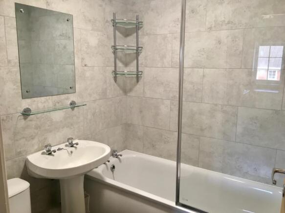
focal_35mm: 29
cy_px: 106
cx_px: 142
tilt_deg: -10.4
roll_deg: +0.0
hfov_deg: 61.7
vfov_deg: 48.2
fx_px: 239
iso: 80
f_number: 2.2
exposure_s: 1/33
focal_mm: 4.15
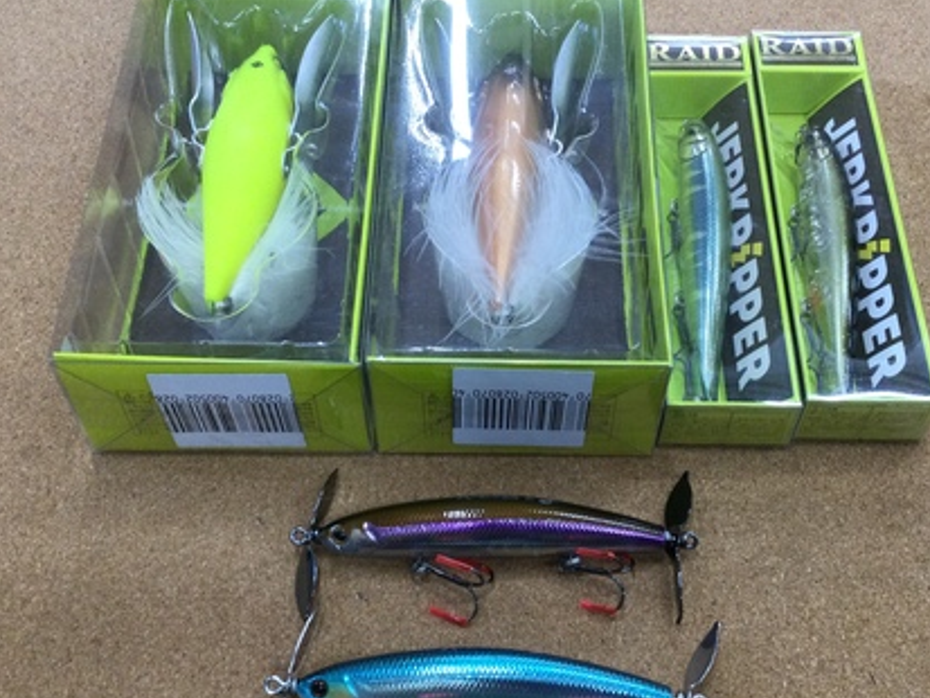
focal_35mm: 45
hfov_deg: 42.0
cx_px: 493
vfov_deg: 32.2
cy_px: 372
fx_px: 1209
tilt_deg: -56.0
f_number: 2.4
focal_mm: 3.3
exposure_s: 1/30
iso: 32
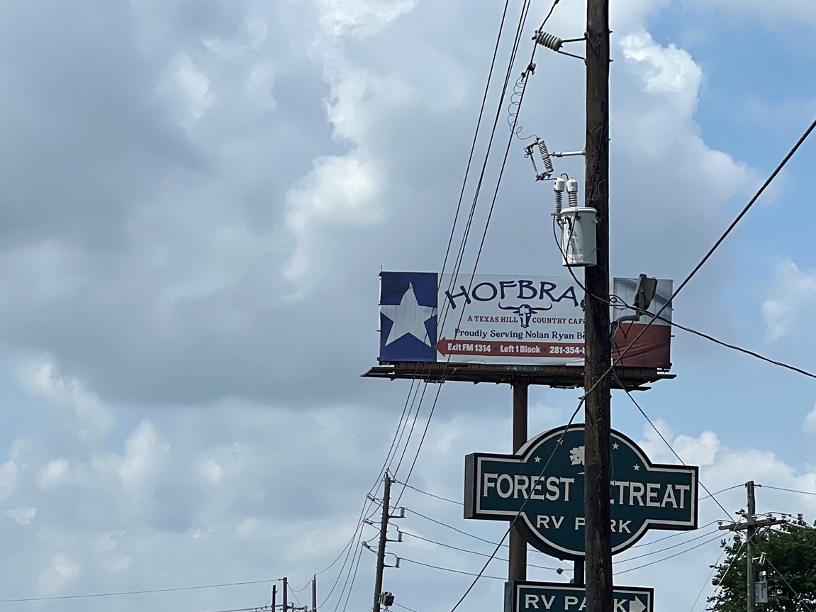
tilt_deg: +4.8
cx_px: 137
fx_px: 3229
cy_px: 507
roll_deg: -1.8
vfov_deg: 10.8
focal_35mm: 137
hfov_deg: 14.3
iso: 32
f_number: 2.8
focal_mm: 9
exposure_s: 1/1623
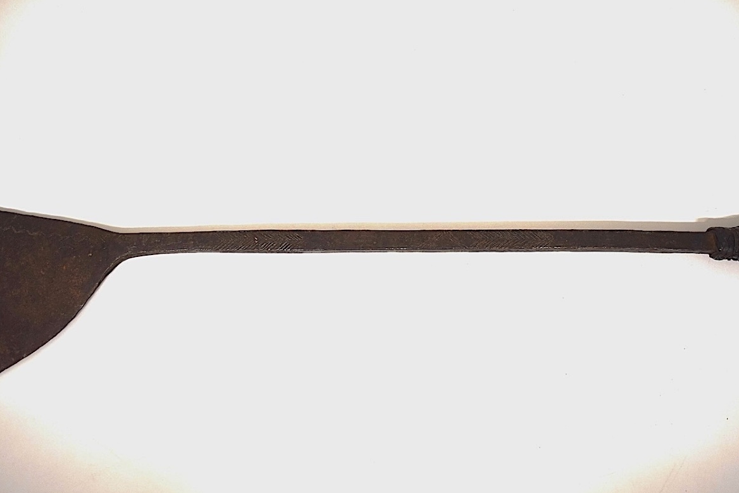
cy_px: 242
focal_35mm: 37
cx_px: 375
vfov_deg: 35.9
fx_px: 760
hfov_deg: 51.9
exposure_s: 1/80
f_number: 4.5
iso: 400
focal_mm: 24
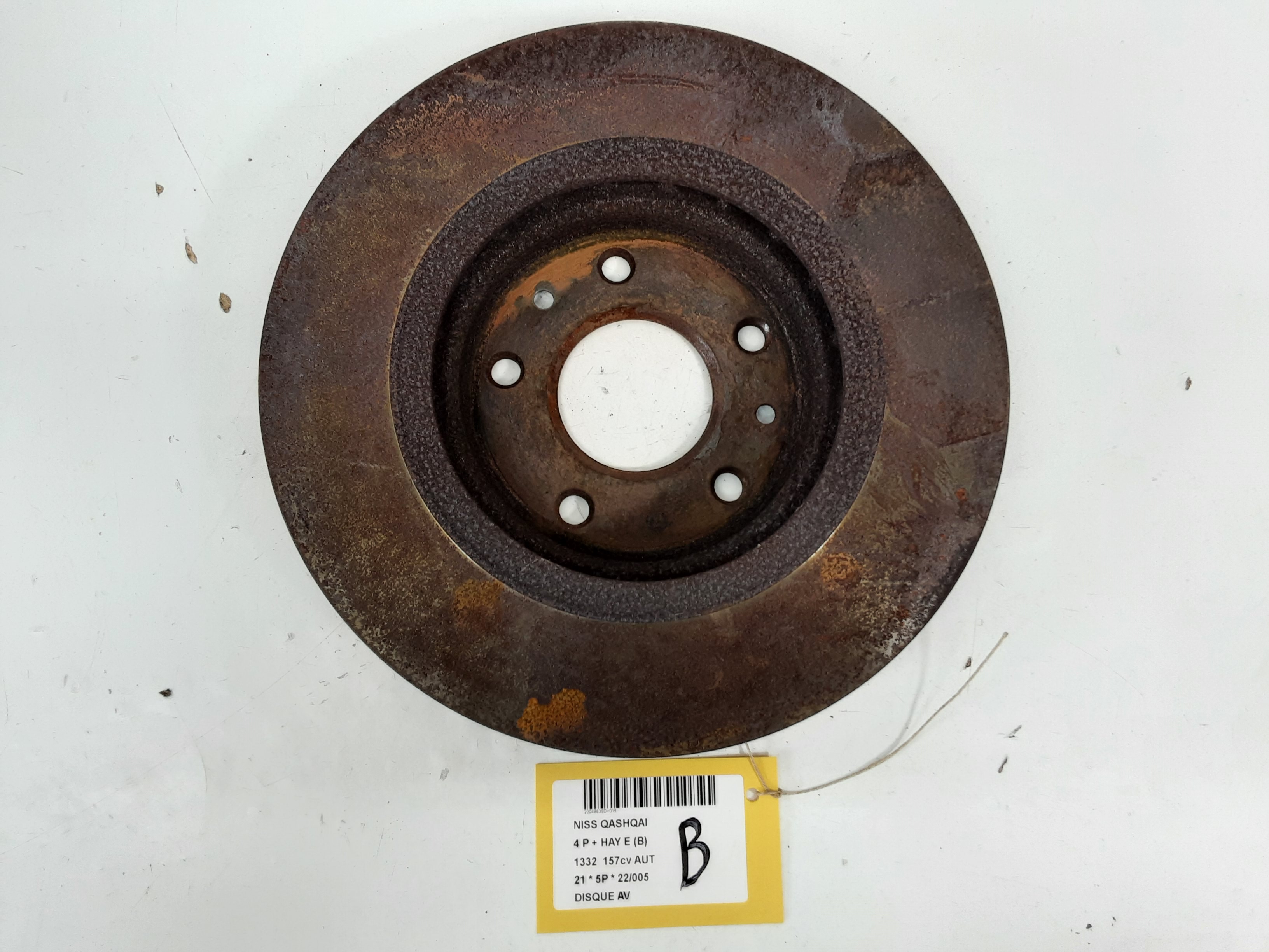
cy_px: 476
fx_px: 990
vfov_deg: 51.4
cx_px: 634
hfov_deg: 65.3
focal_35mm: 27
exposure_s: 1/50
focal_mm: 2.91
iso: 64
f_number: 1.9
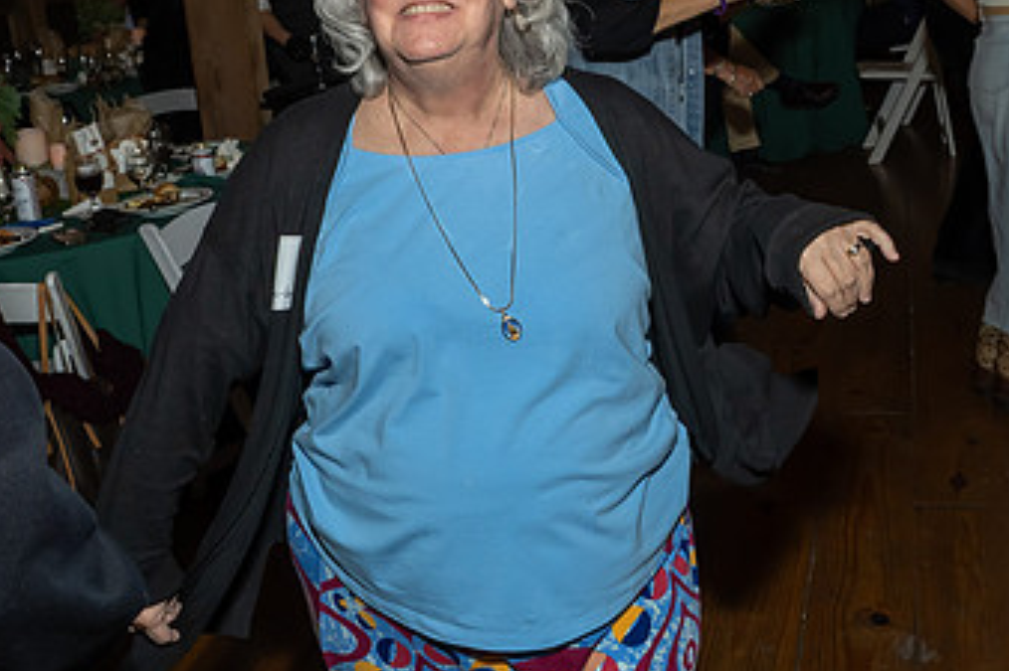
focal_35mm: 50
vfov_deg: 26.8
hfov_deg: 39.6
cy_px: 233
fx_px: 1401
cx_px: 466
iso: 640
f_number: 7.1
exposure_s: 1/250
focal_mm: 17
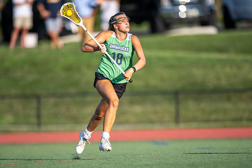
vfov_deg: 2.9
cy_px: 98
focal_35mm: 479
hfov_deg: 4.3
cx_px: 125
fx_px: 3356
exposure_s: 1/2000
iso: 180
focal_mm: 400
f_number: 2.8
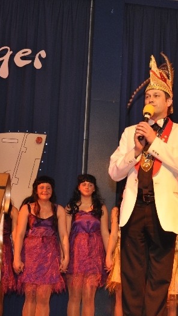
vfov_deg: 23.4
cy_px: 160
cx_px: 135
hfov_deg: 13.3
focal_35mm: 91
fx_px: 763
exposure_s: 1/60
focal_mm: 38
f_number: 5
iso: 400
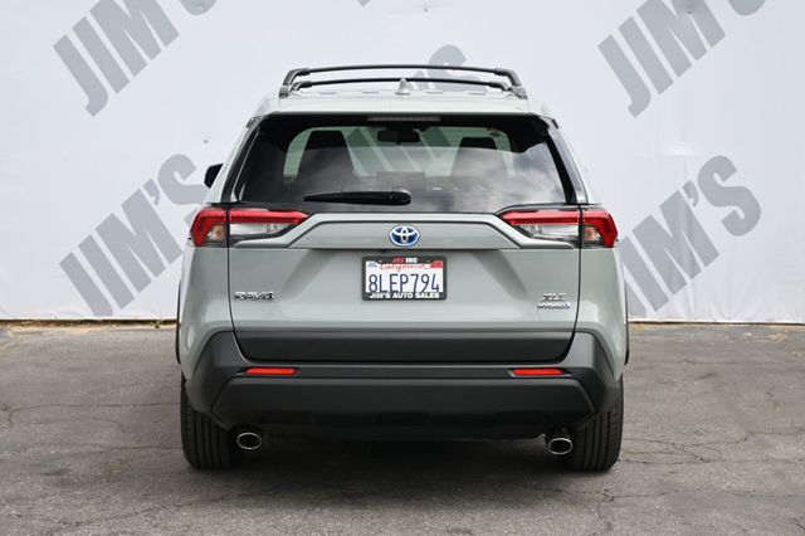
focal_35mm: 60
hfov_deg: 33.4
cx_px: 402
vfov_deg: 22.6
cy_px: 268
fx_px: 1341
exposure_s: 1/250
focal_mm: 40
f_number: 5.6
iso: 200
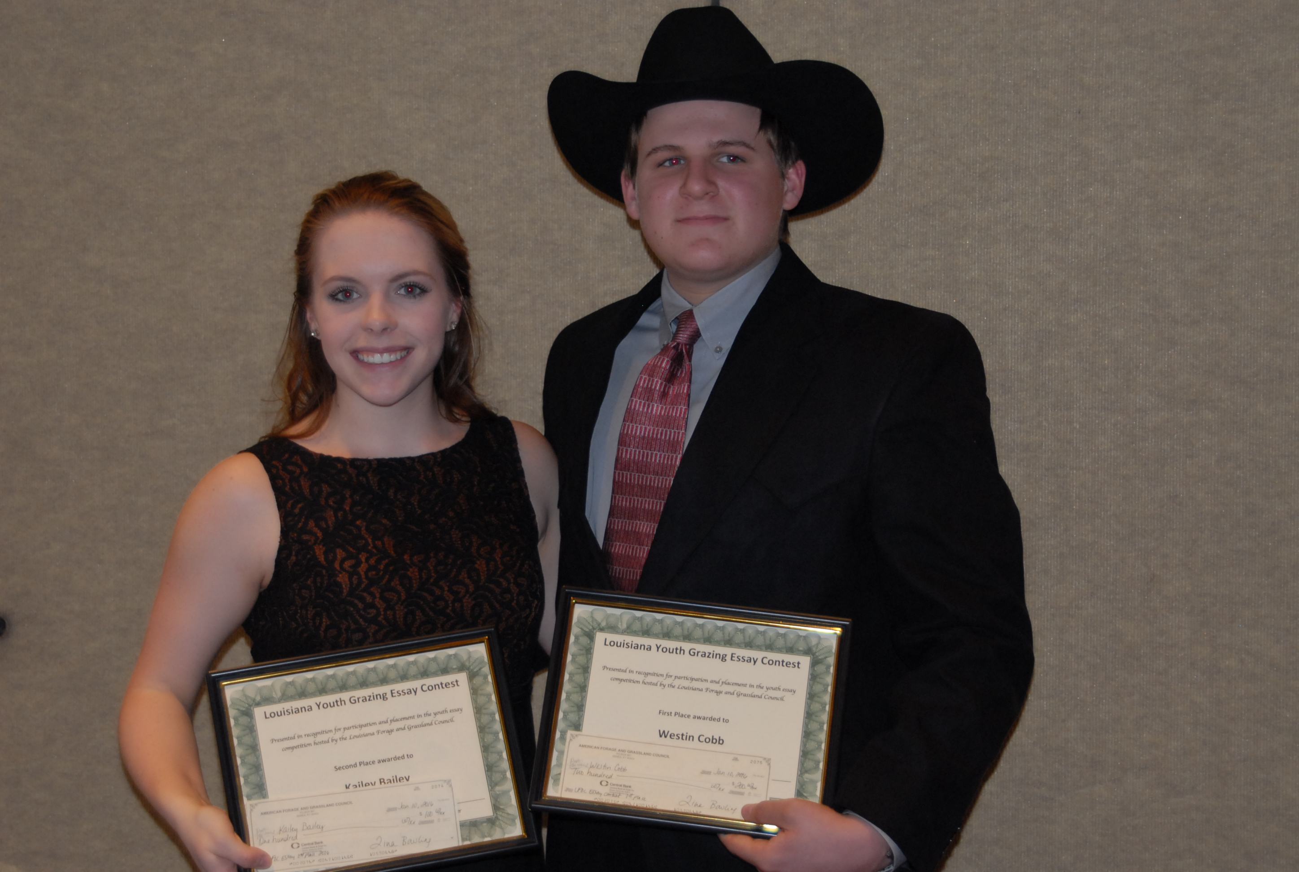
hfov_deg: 25.9
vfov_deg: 17.6
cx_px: 650
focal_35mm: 78
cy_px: 436
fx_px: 2820
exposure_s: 1/60
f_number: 4.8
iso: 400
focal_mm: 52
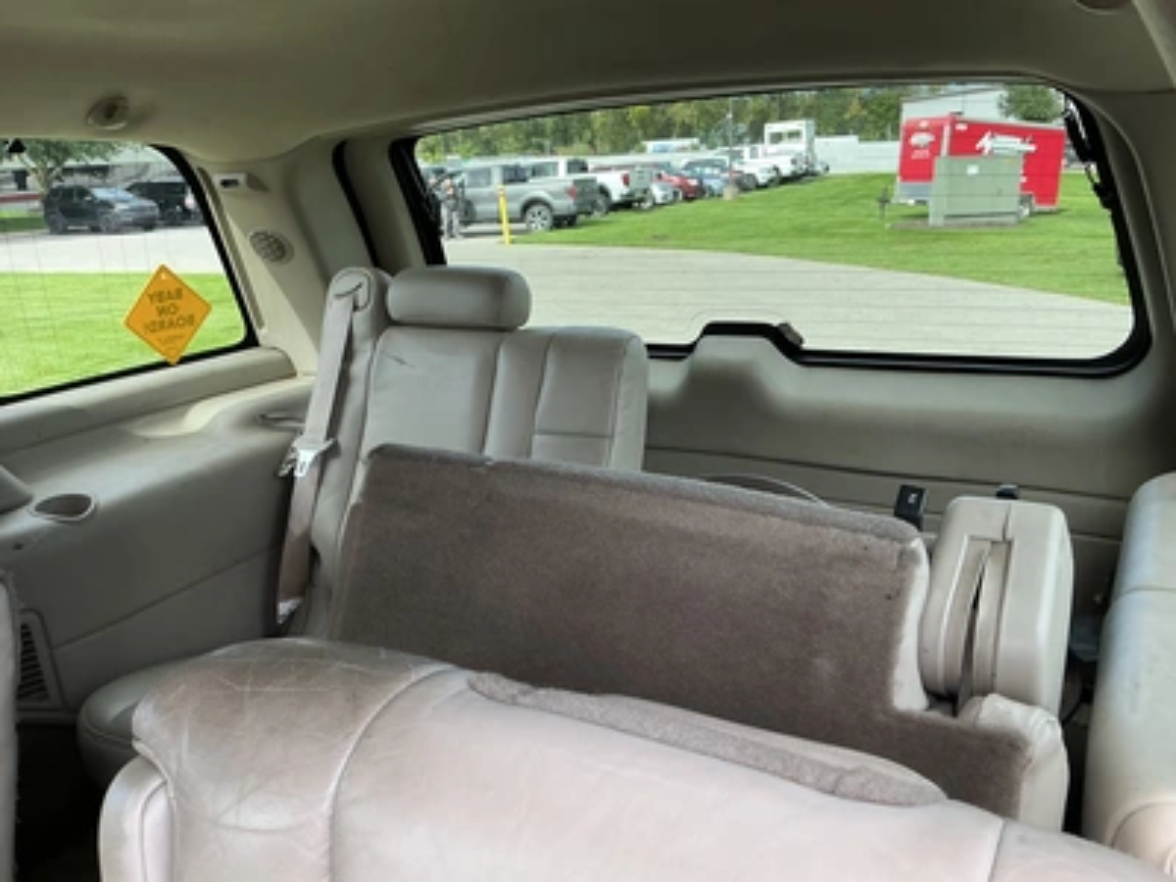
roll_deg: +1.8
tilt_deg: -15.5
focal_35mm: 28
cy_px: 441
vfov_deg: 49.7
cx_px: 588
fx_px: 951
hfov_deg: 63.4
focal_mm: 3
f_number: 1.8
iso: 32
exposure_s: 1/122
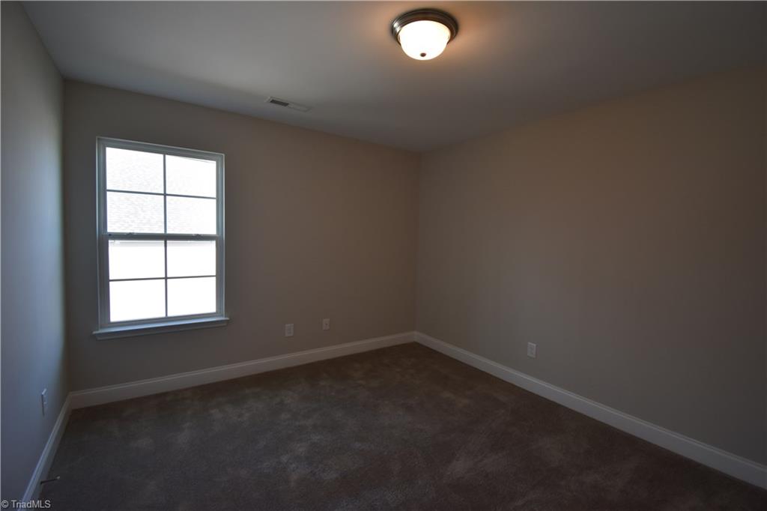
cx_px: 384
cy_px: 256
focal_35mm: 15
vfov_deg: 77.3
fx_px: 319
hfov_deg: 100.4
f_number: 5
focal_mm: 10
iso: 400
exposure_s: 1/100
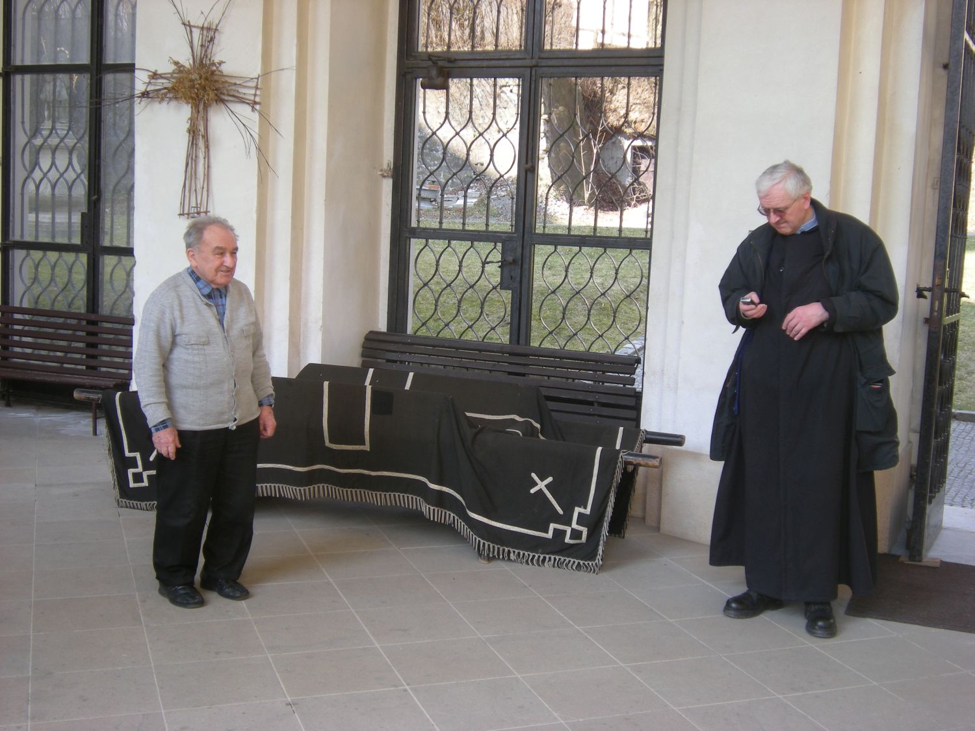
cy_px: 366
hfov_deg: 42.1
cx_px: 488
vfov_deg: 32.2
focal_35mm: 45
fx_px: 1267
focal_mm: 7.5
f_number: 3.5
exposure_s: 1/70.7
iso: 64
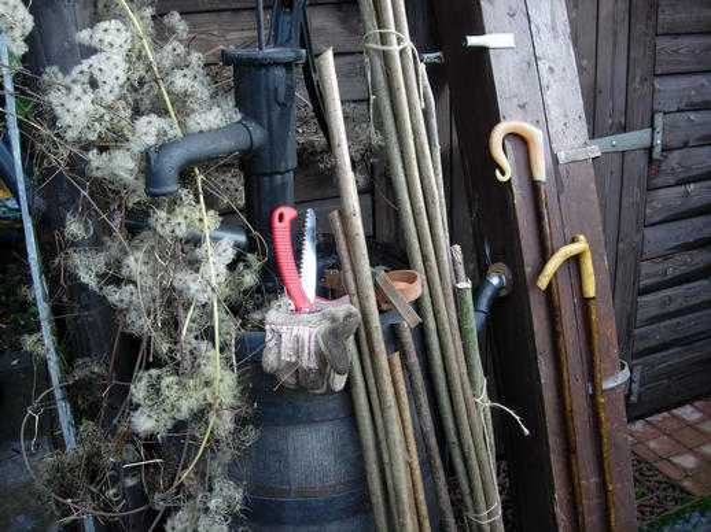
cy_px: 266
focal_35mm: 38
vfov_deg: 37.7
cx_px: 356
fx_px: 780
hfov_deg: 49.0
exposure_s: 1/93.1
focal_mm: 7.8
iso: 64
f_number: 2.8
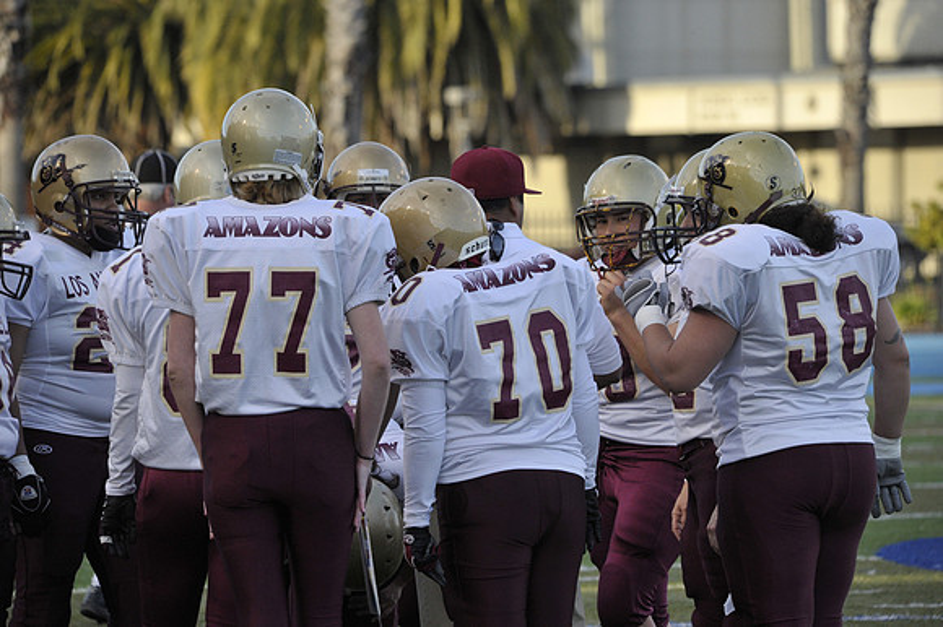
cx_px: 472
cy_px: 314
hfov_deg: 5.4
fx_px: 9948
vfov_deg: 3.6
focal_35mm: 380
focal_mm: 380
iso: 2500
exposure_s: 1/1000
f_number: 10
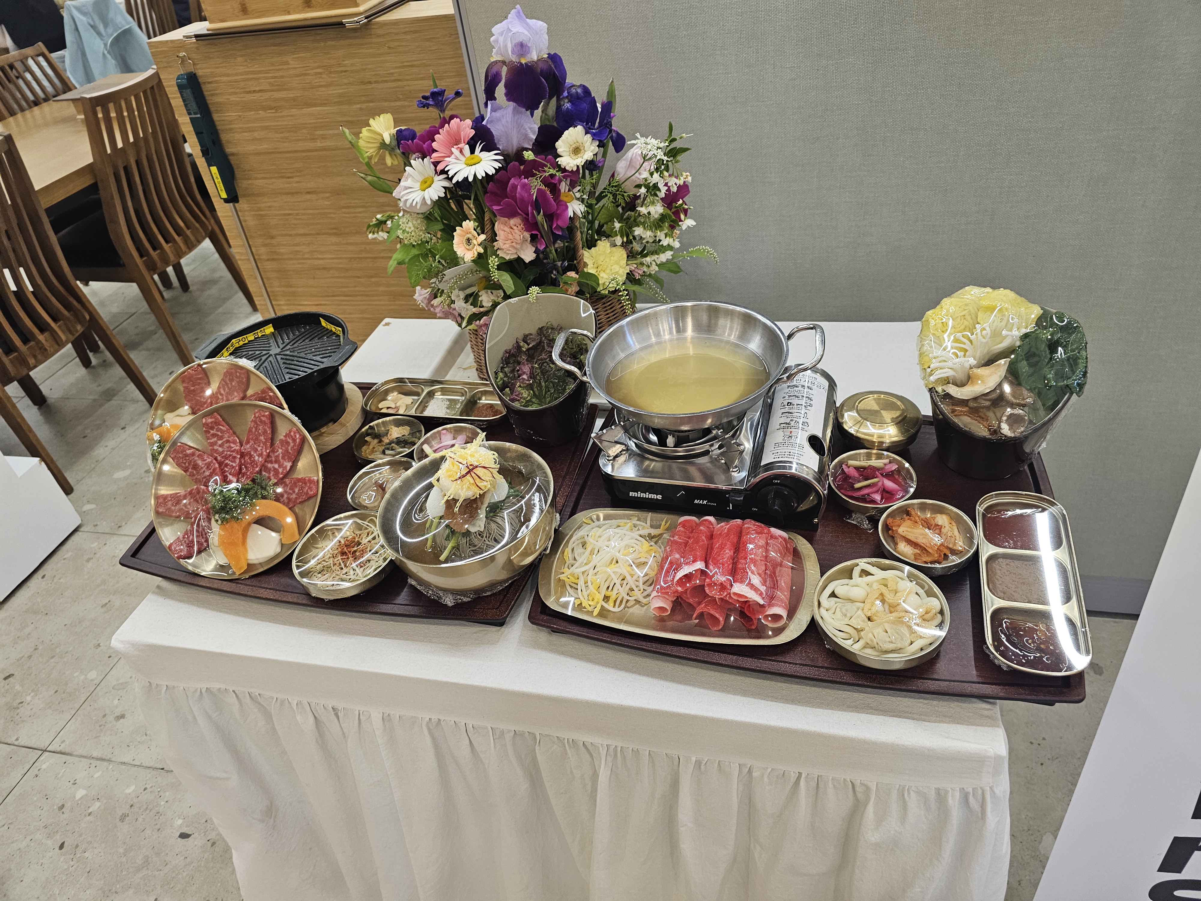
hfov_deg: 73.9
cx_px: 600
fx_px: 798
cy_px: 450
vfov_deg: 58.9
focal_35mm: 23
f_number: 1.7
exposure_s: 1/120
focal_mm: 6.3
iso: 160
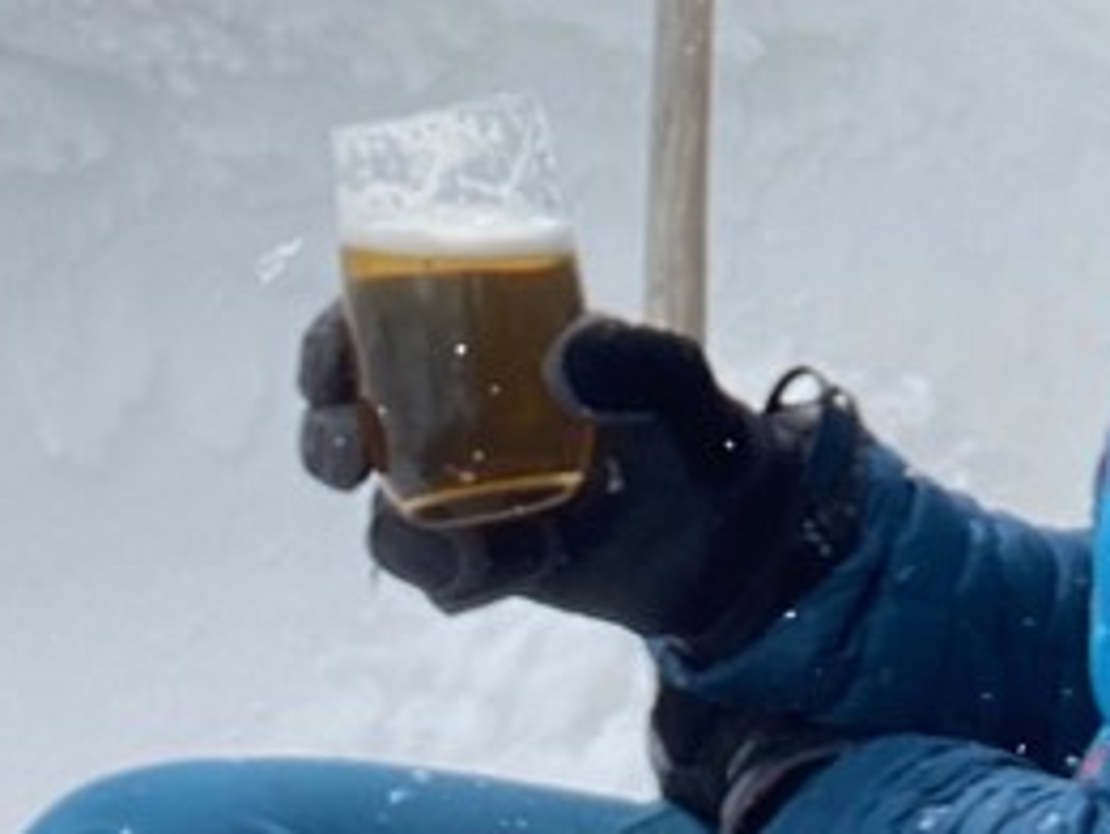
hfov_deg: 16.8
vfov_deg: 12.1
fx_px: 3689
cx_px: 1101
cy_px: -506
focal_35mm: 115
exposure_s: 1/607
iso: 25
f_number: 2.2
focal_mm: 2.71
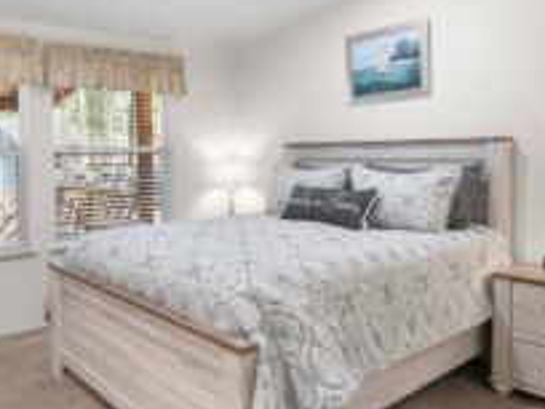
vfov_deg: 44.0
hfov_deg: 54.7
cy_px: 168
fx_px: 504
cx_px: 150
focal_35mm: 32
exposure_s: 10
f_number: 8
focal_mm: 17
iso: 100
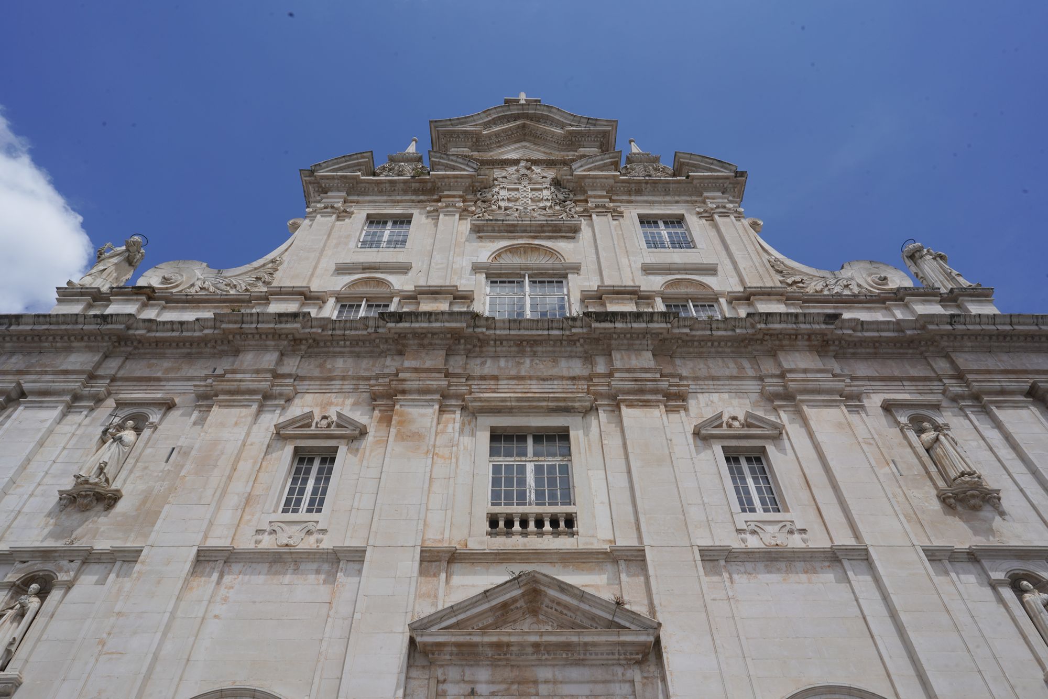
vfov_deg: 53.1
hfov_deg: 73.7
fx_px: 699
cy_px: 350
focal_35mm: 24
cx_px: 524
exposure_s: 1/100
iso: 100
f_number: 22
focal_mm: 24
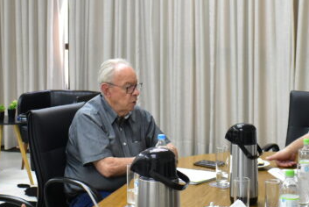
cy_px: 45
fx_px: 747
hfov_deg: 23.3
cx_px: 174
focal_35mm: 87
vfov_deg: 15.6
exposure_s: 1/100
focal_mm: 20
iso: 1600
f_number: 3.8
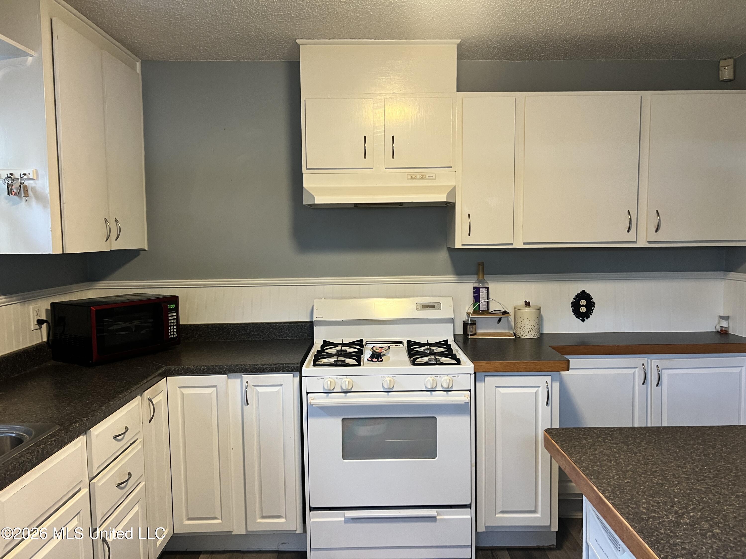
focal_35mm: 26
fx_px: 560
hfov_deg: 67.3
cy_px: 280
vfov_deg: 53.1
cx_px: 373
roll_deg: +0.4
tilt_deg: -3.5
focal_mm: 5.7
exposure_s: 1/60
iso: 200
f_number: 1.5
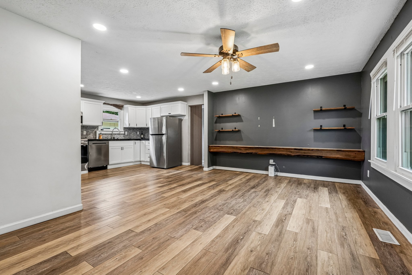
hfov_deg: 96.7
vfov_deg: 73.7
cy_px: 138
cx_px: 206
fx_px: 183
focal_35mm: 16
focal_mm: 16
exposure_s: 1/30
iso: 1250
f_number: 8
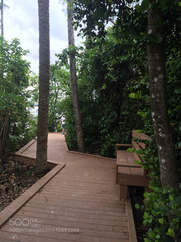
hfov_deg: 48.2
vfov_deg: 61.7
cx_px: 90
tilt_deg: -1.8
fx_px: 202
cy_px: 121
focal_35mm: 29
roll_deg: -1.4
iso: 32
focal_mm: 4.15
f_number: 2.2
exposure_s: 1/345
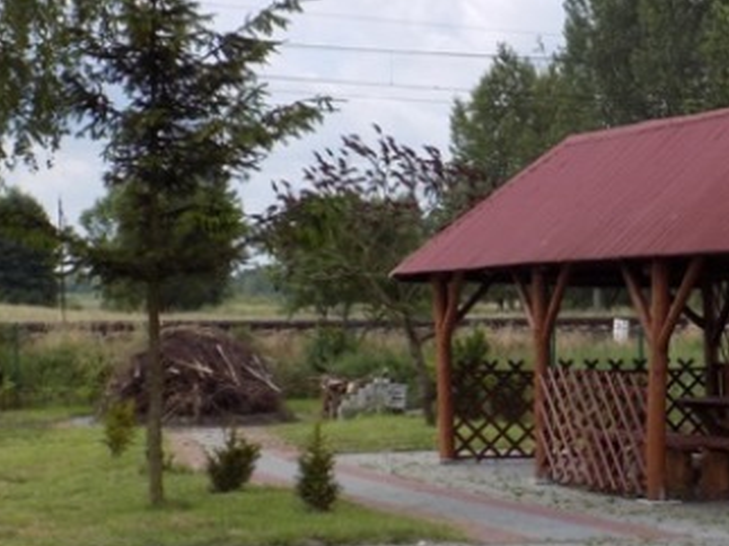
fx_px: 2400
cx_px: 612
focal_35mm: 114
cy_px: 384
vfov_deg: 13.0
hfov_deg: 17.1
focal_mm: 8.1
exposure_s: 1/640
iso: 80
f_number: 3.7
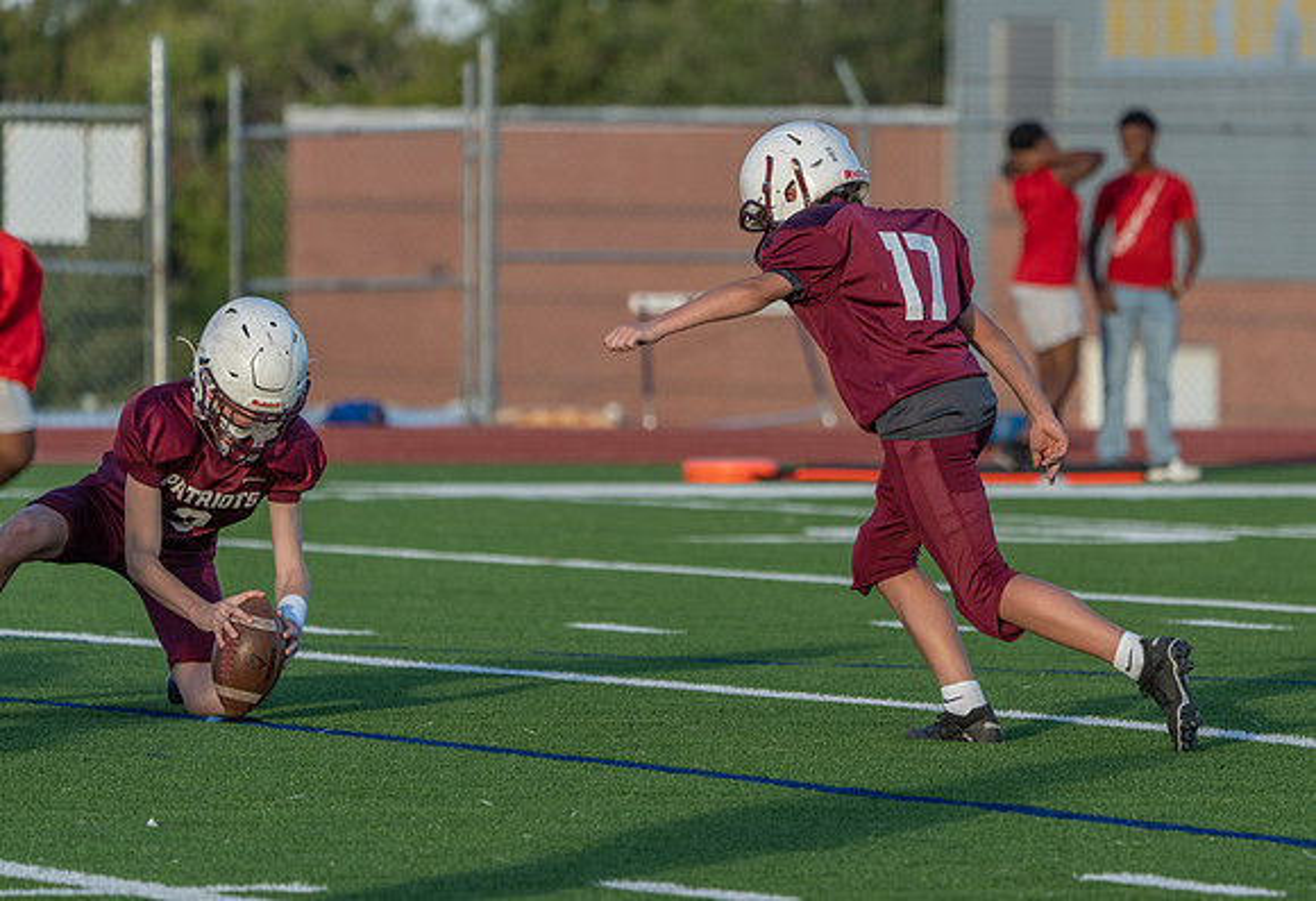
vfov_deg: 3.8
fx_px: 13672
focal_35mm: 371
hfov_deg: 5.5
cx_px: 821
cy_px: 354
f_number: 5.6
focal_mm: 300
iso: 640
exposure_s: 1/1250
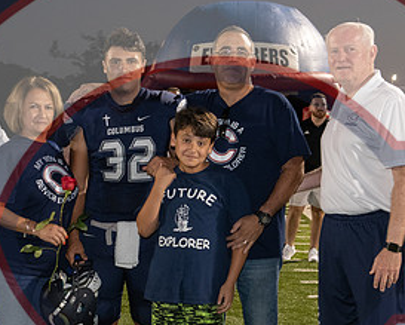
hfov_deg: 18.8
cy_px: 232
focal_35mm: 102
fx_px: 1224
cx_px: 160
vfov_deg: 15.1
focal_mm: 44
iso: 1600
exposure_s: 1/60
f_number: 7.1
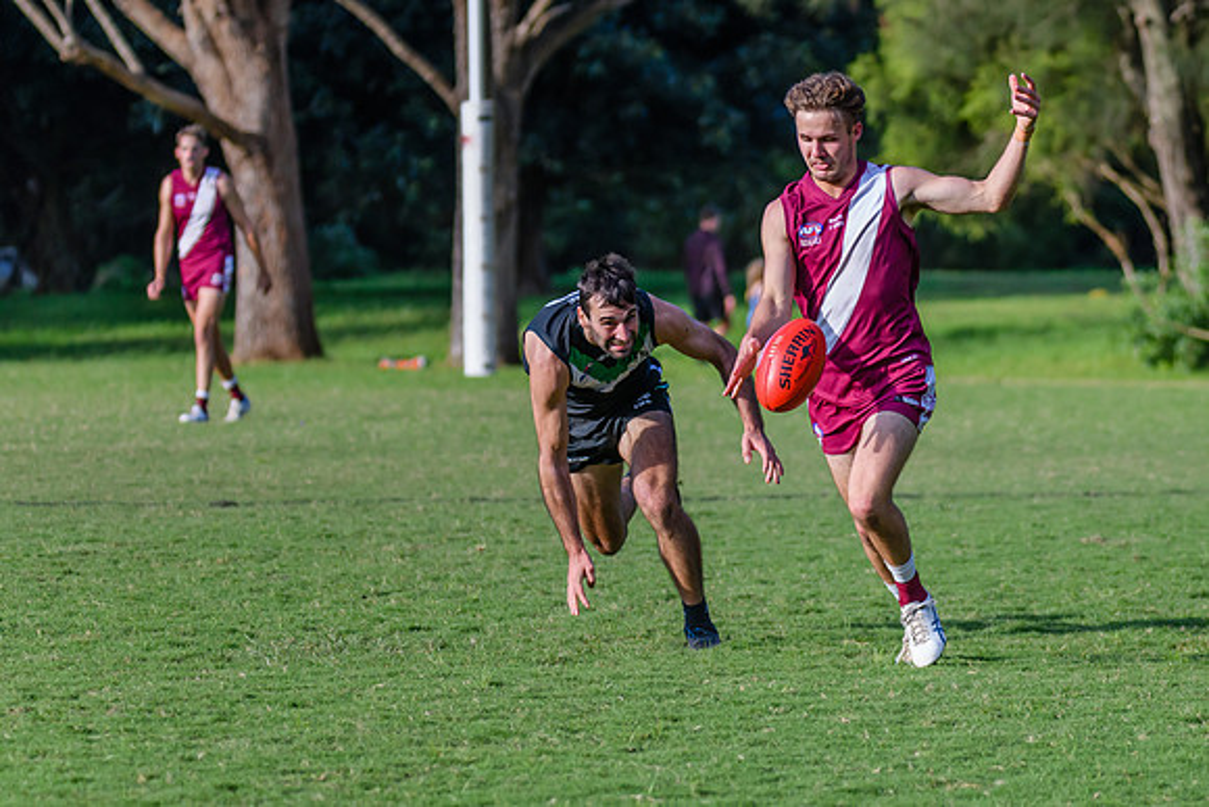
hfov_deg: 8.1
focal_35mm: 254
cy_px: 435
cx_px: 816
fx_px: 8538
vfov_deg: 5.4
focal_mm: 170
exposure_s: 1/2500
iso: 1000
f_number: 4
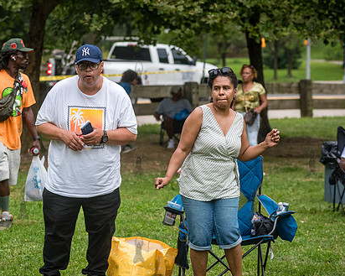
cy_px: 160
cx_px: 155
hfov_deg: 10.7
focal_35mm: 180
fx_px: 1837
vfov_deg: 8.6
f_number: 4.5
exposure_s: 1/1000
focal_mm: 120
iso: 1000
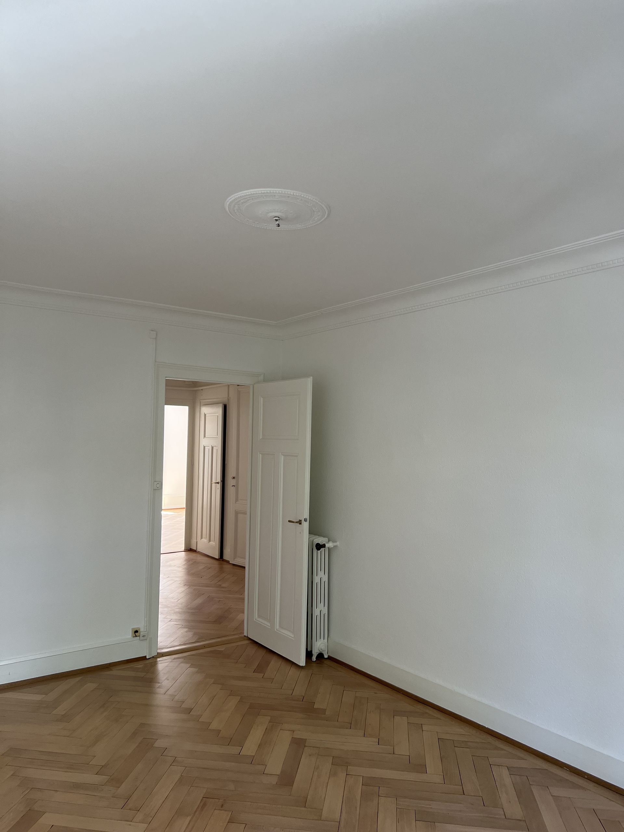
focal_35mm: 26
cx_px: 312
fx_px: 625
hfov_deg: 53.1
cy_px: 416
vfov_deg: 67.3
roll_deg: -1.3
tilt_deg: +4.2
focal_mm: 5.7
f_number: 1.5
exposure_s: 1/121
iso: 125
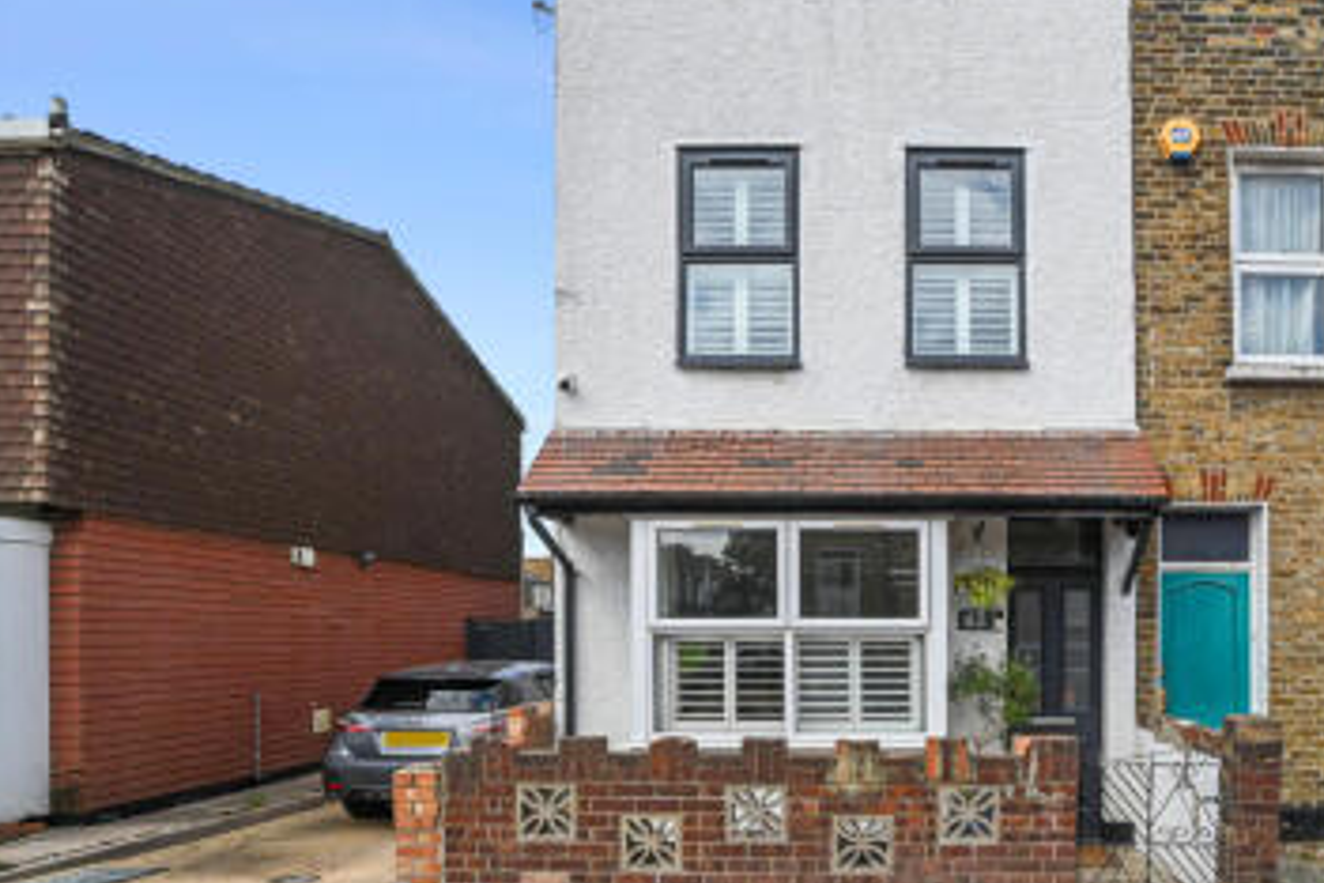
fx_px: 699
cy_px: 425
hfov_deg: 85.2
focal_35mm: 19
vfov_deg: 64.5
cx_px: 826
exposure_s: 1/1250
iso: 640
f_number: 8
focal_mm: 14
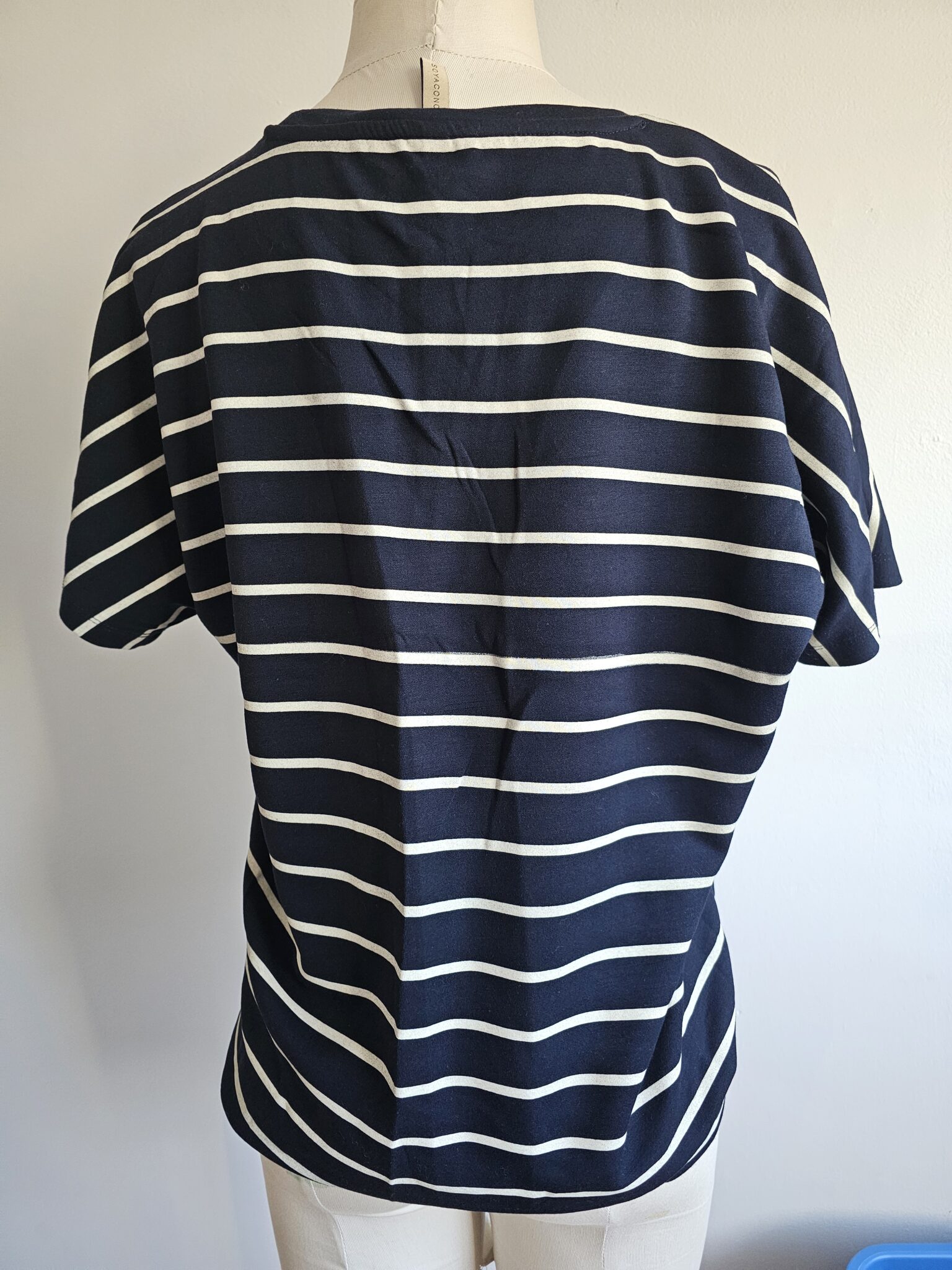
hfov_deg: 58.9
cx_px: 476
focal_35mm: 23
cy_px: 635
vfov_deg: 73.9
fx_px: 843
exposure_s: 1/120
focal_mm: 6.3
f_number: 1.7
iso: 640
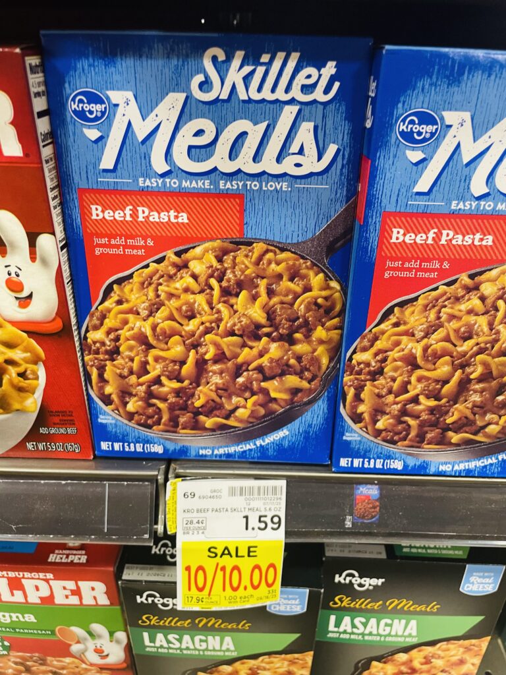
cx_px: 253
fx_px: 507
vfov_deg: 67.3
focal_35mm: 26
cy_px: 338
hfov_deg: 53.1
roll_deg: -1.5
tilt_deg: -32.2
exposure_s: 1/44
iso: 250
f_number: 1.6
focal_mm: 4.2
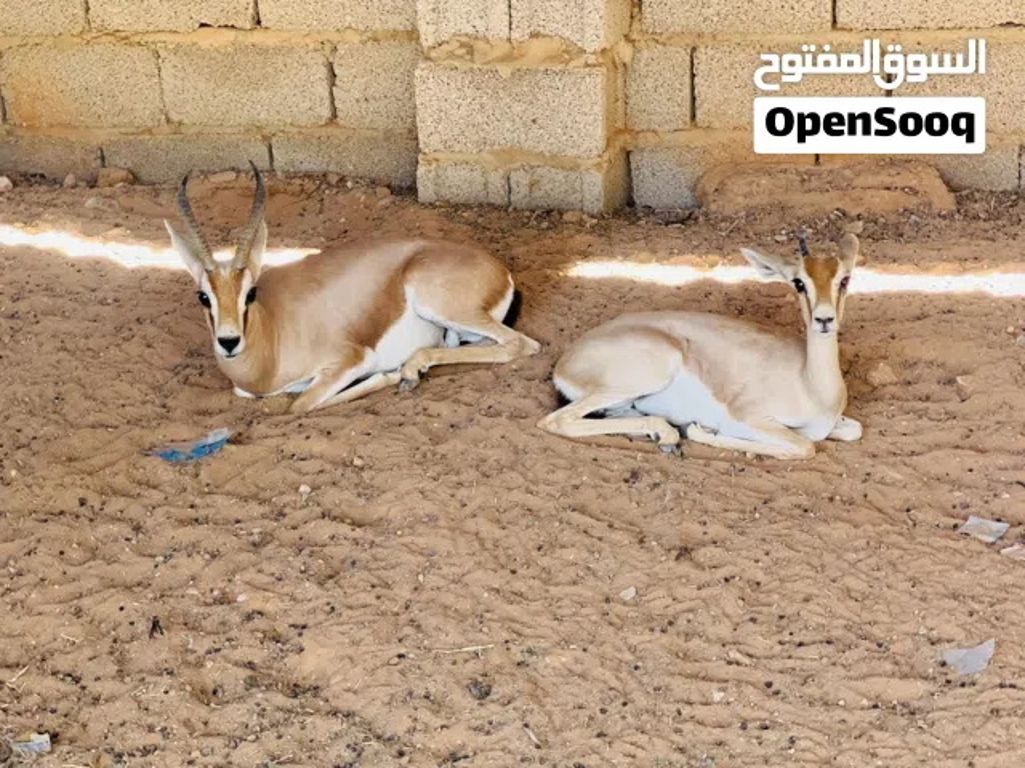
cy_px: 384
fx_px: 2280
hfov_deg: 25.3
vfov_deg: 19.1
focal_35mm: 77
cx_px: 512
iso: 200
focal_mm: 9
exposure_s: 1/121
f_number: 2.8
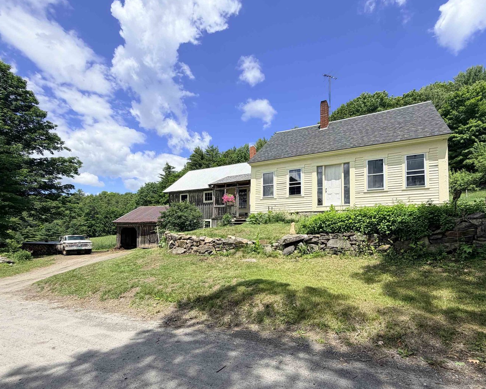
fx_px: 245
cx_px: 269
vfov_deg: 76.5
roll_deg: +0.0
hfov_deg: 89.3
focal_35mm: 17
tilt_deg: +3.3
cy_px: 225
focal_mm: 2.22
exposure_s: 1/820
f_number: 2.2
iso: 25
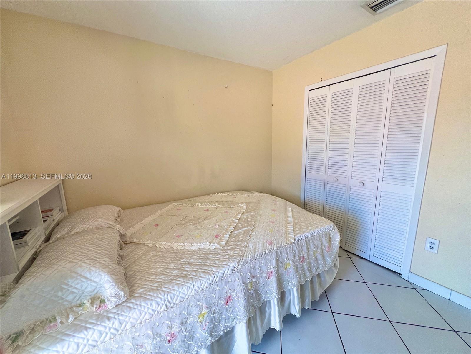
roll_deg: +1.7
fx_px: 177
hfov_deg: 106.2
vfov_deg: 89.9
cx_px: 236
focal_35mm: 13
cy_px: 177
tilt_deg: -11.5
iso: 160
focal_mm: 1.57
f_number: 1.8
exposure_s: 1/99
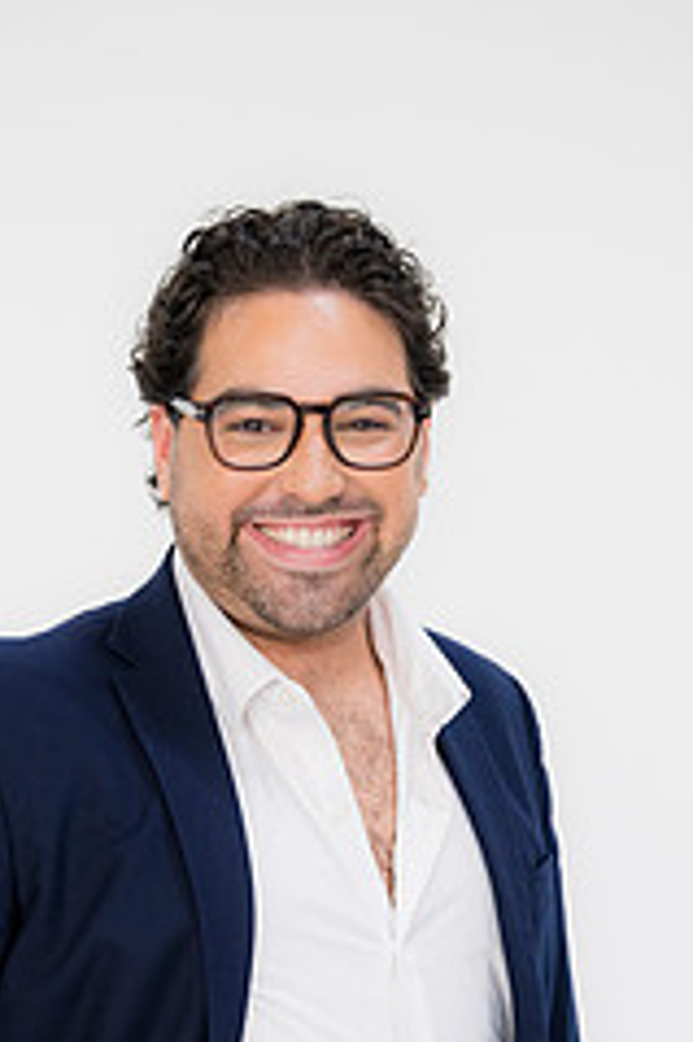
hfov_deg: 9.4
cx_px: 305
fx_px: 4193
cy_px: 959
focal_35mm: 145
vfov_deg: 14.0
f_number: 3.2
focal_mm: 77
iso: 800
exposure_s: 1/125
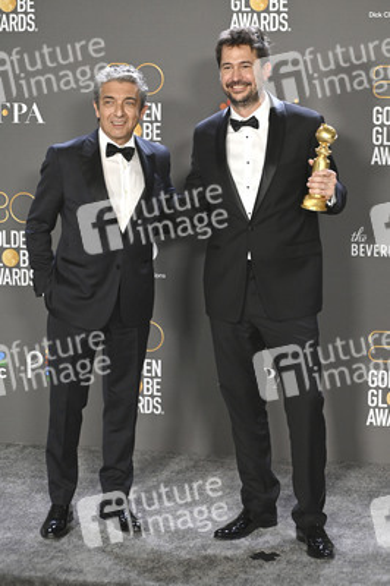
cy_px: 293
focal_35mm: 85
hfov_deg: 16.0
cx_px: 195
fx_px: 1384
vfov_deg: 23.9
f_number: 5.6
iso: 6400
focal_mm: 85
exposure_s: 1/500
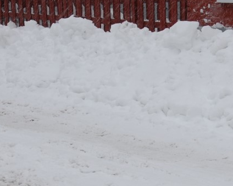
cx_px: 198
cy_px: 96
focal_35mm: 135
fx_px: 929
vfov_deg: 11.4
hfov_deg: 14.2
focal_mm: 25
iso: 200
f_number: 4.5
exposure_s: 1/80
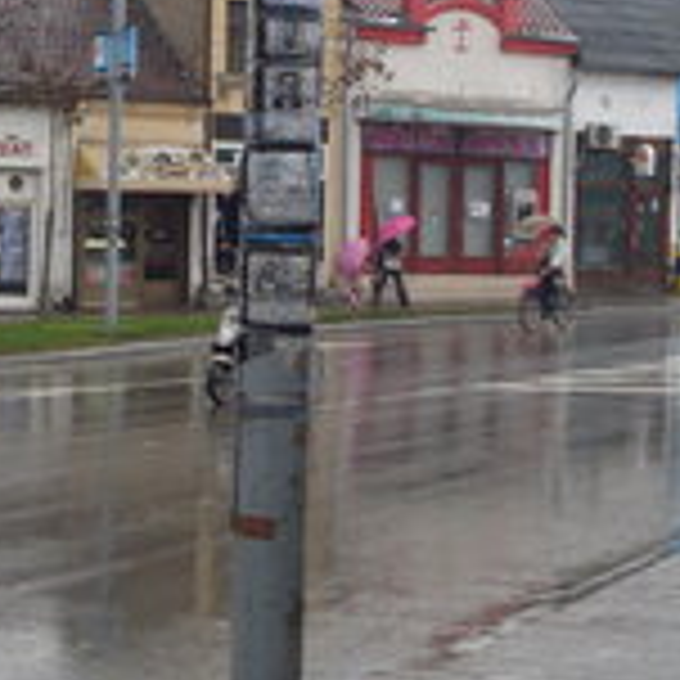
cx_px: 324
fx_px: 1978
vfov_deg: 19.5
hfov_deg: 19.5
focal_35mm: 89
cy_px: 279
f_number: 2.8
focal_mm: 6.3
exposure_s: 1/180
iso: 80
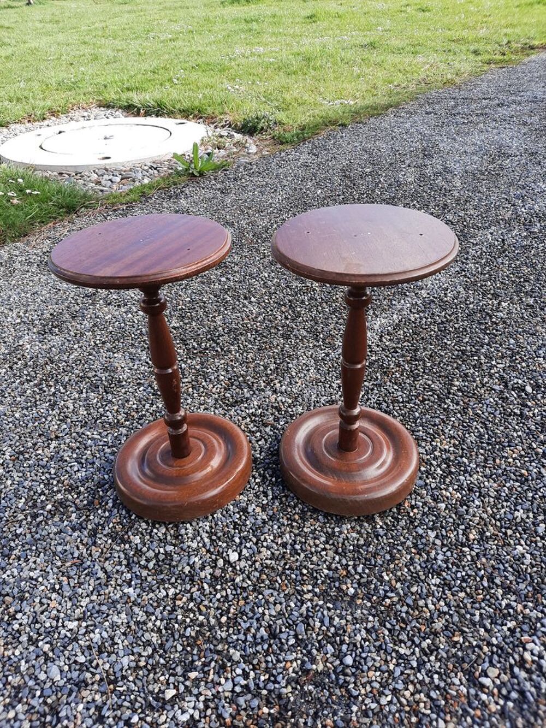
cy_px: 364
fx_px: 526
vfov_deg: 69.4
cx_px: 273
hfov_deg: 54.9
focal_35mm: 25
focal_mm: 4.6
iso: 32
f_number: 2
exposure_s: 1/343
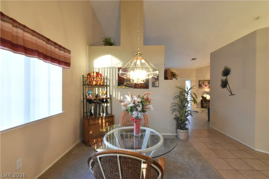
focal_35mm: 15
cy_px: 90
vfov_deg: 77.3
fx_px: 112
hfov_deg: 100.4
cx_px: 134
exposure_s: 1/8
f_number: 18
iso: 4000
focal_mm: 10
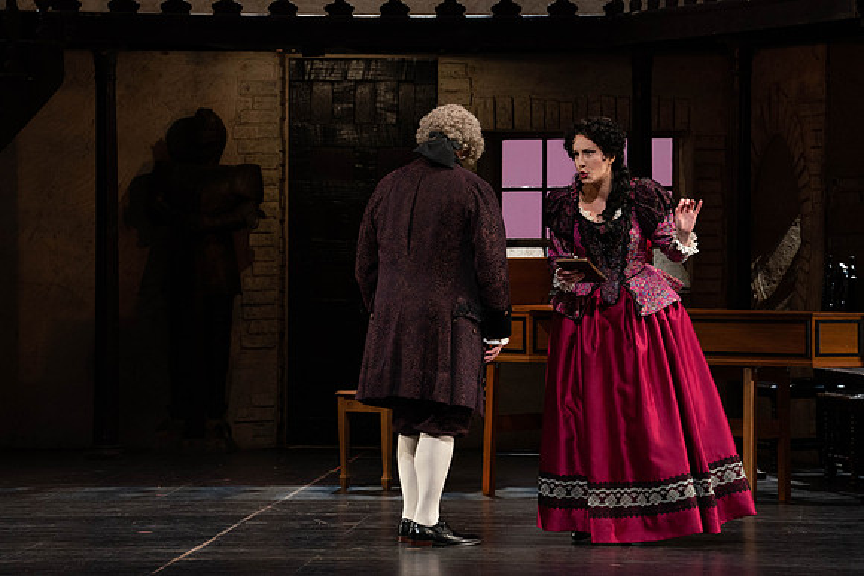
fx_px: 4801
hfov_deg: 10.3
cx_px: 432
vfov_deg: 6.9
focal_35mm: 200
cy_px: 288
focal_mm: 200
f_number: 8
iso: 3200
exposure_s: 1/250
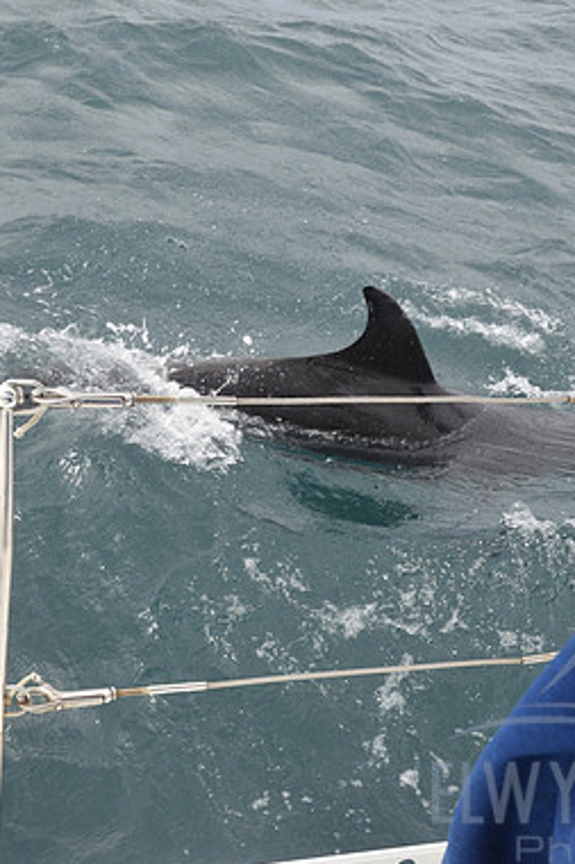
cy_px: 432
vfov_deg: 31.4
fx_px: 1535
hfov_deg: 21.2
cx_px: 268
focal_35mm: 64
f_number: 11
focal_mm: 28
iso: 640
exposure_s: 1/640
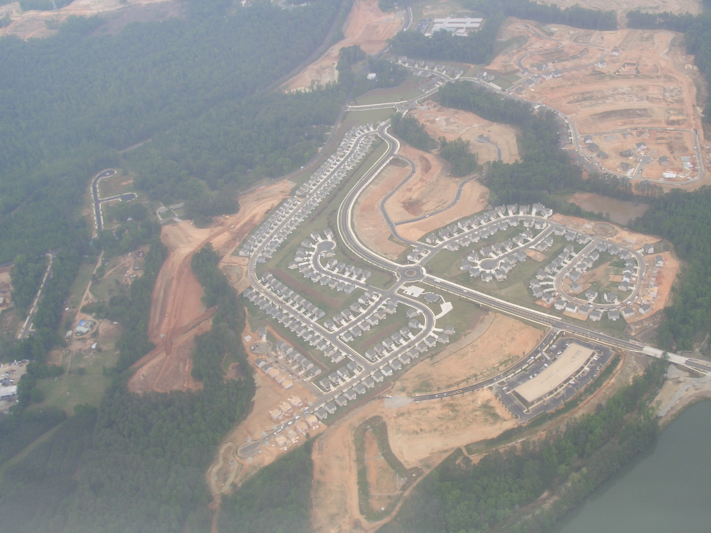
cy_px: 266
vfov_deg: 33.6
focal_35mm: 43
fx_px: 883
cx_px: 356
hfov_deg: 43.9
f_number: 4.2
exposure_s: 1/320
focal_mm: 9.2
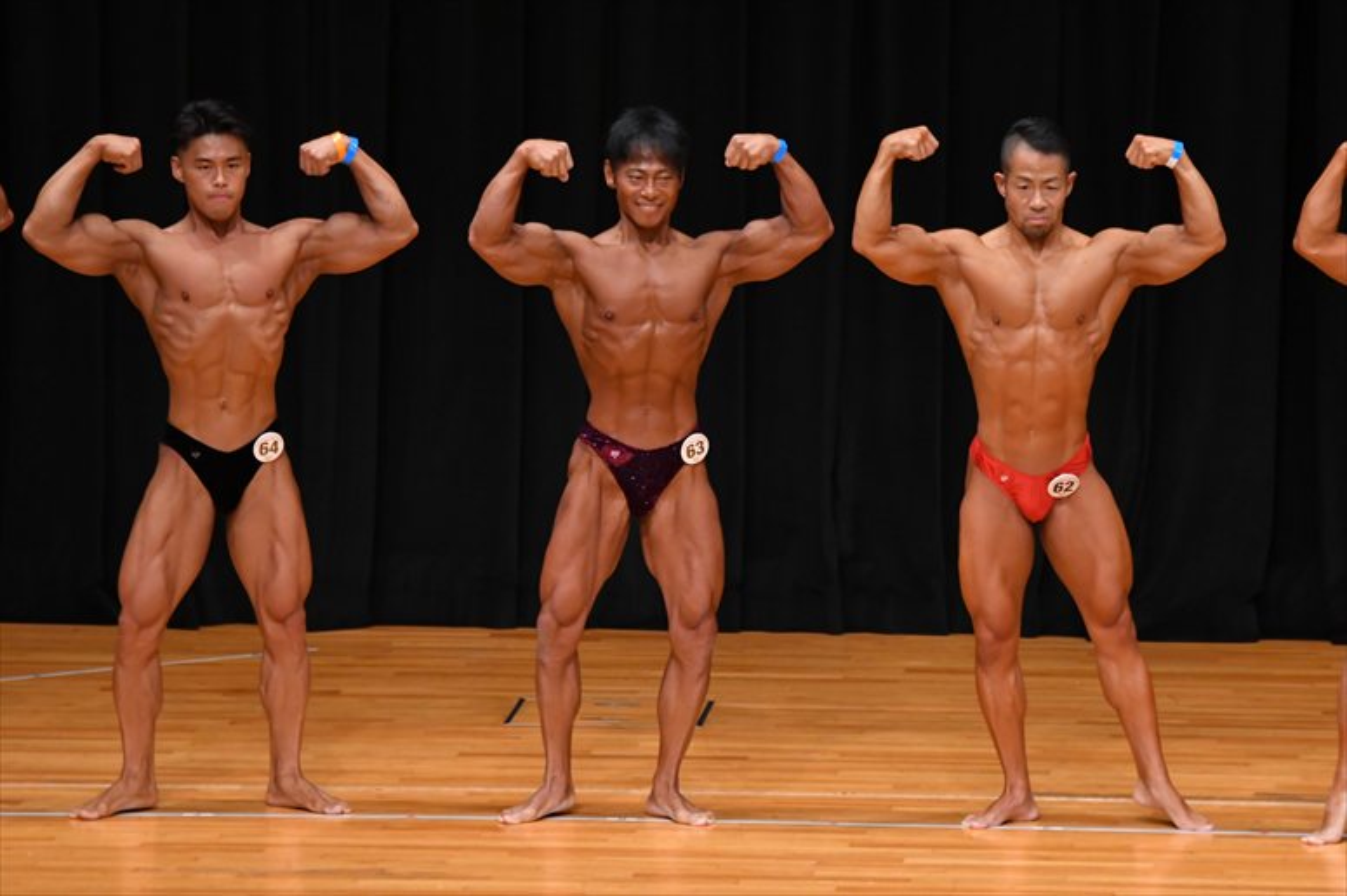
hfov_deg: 7.6
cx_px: 674
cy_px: 448
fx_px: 10098
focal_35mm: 270
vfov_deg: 5.1
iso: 3200
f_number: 5.6
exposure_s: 1/400
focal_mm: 180
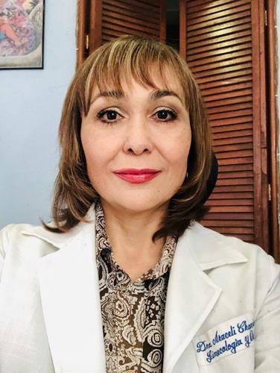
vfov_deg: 56.8
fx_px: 345
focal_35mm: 32
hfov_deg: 44.2
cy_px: 186
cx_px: 140
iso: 320
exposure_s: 1/60
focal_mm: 2.87
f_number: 2.2
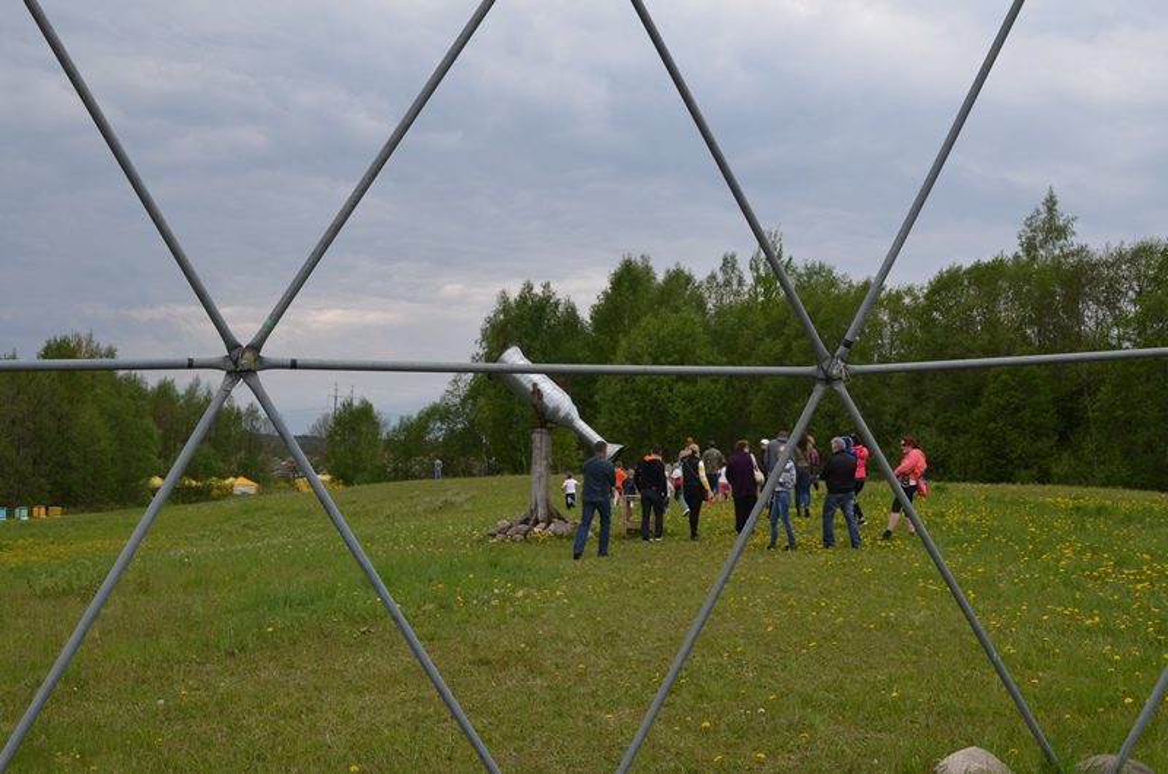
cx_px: 584
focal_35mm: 42
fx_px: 1360
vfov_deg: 31.8
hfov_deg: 46.5
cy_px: 387
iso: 180
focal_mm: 28
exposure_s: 1/250
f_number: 8
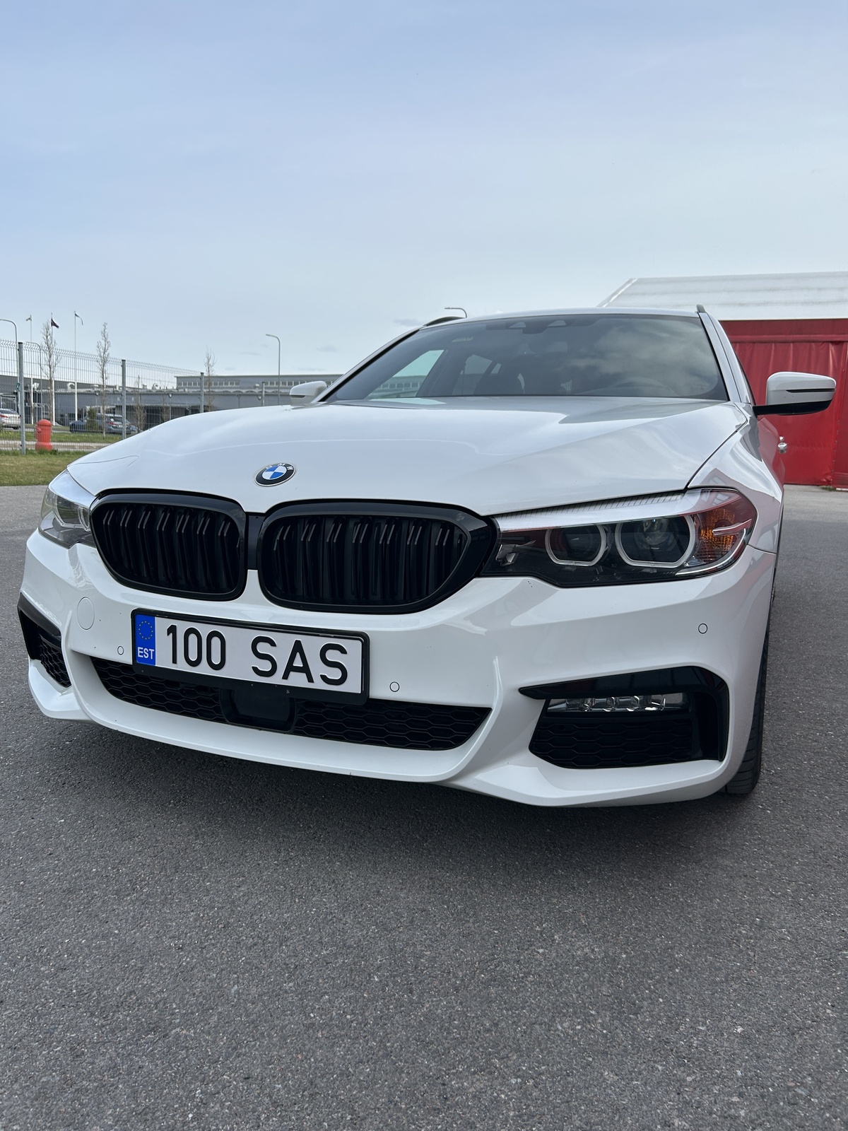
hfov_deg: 53.1
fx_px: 849
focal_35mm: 26
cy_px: 566
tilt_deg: -8.6
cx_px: 424
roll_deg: -3.0
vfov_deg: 67.3
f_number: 1.5
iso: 50
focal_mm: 5.7
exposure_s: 1/3165
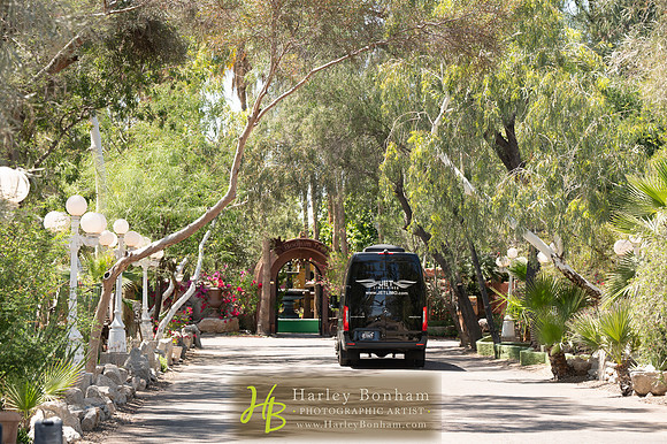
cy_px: 222
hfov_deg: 20.8
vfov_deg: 13.9
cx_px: 334
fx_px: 1815
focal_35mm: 98
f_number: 5.6
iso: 400
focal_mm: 98
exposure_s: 1/800
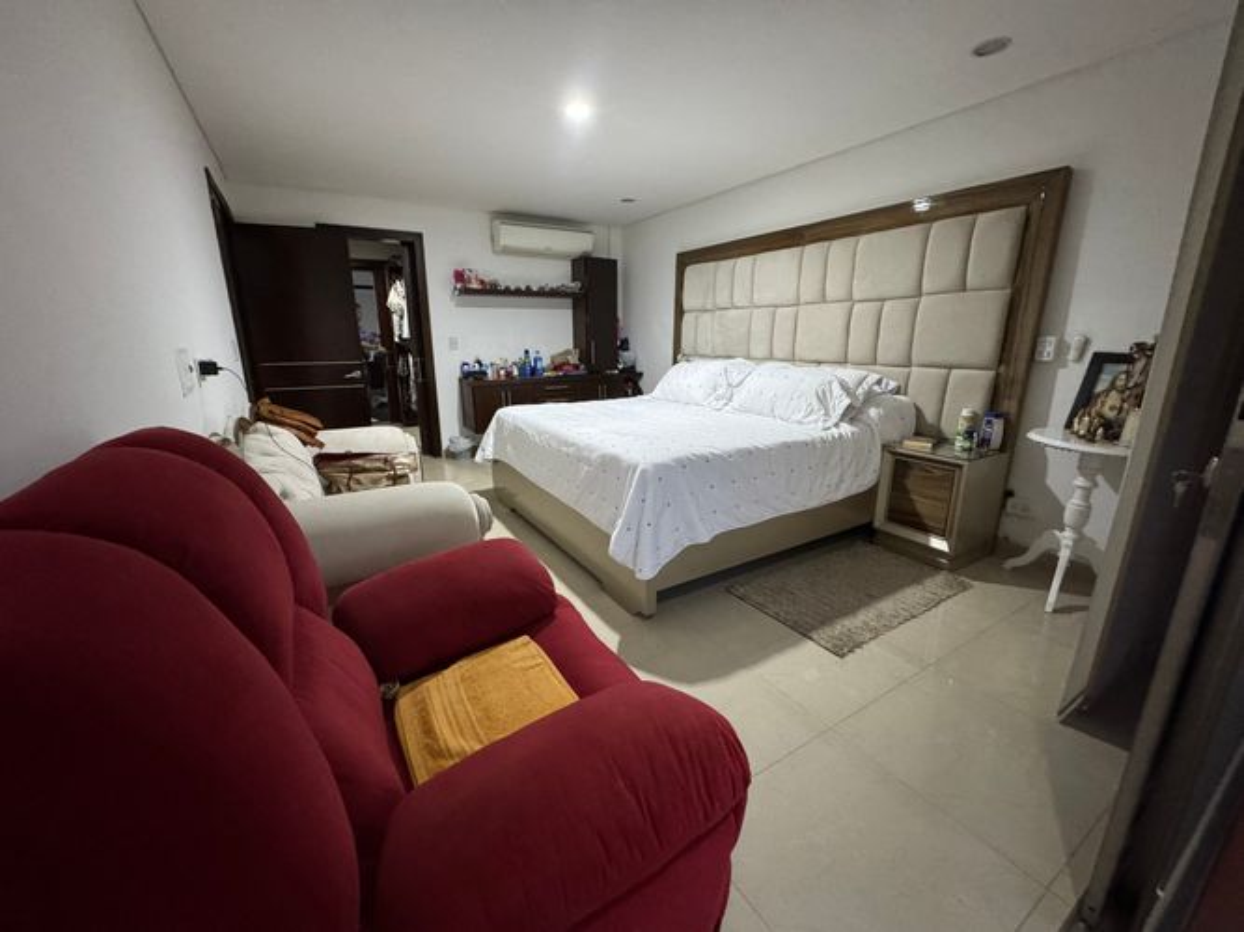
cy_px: 466
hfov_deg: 102.1
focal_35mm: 14
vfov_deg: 85.7
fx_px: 503
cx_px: 622
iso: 1000
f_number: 2.2
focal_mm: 2.22
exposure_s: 1/60
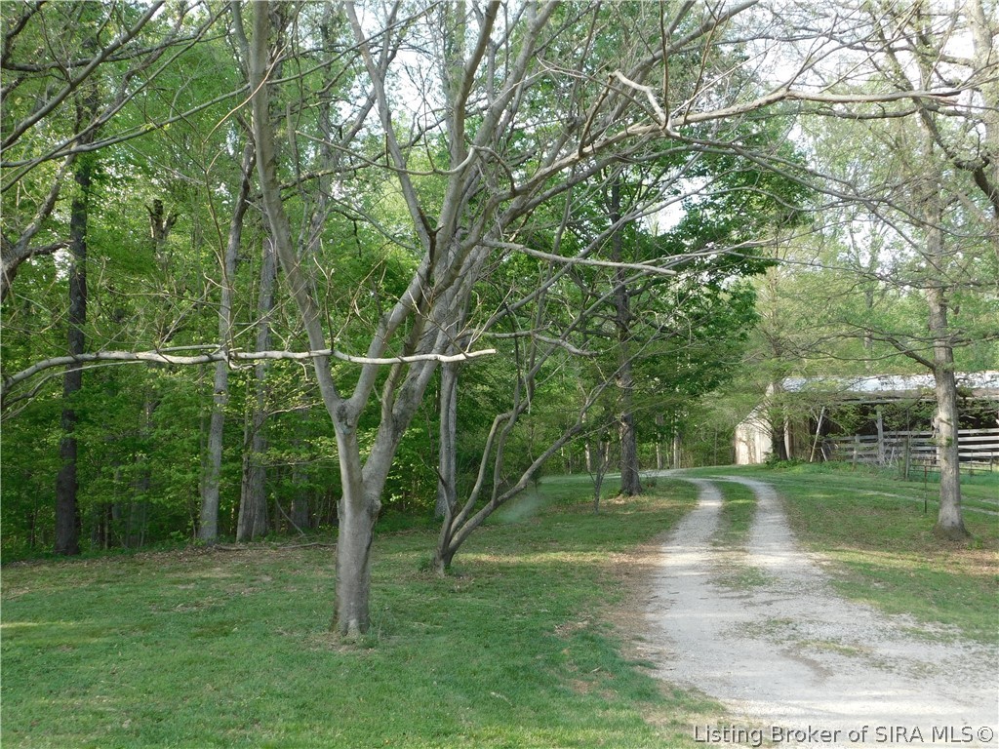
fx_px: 1039
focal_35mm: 36
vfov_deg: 39.7
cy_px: 374
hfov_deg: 51.4
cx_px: 500
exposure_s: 1/125
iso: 125
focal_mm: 6.3
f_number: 3.5
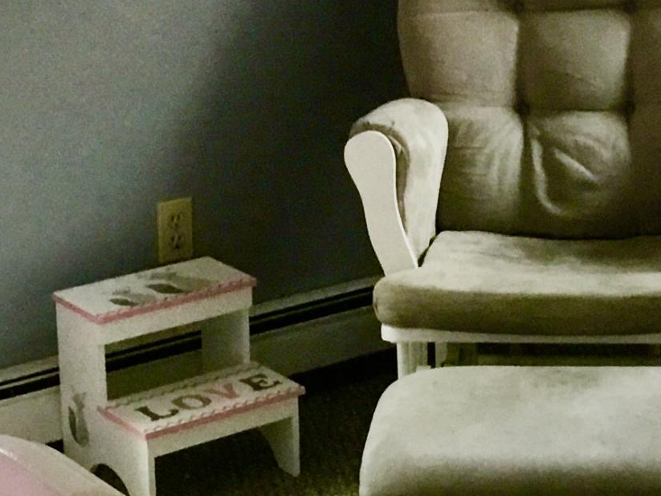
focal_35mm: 113
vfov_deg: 13.0
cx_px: 594
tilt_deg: -11.3
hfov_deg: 17.2
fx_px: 2157
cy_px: 47
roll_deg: +1.1
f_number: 2.4
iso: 100
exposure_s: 1/30
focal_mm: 3.3
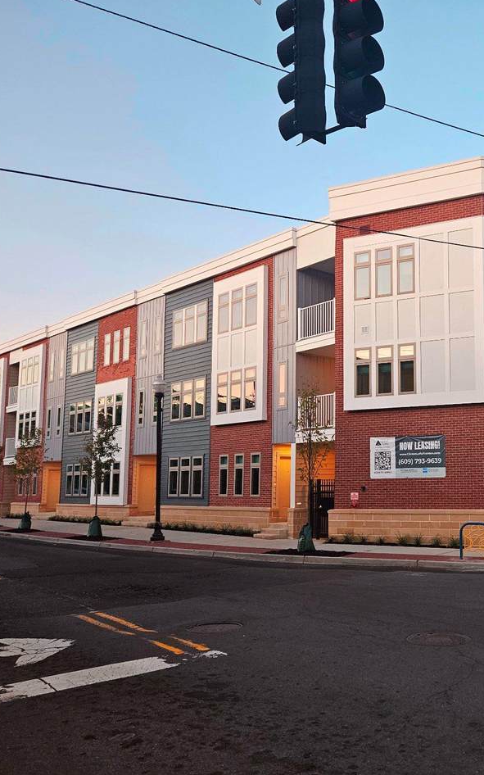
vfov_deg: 58.1
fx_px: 697
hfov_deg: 35.7
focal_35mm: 33
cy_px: 389
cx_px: 446
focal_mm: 5.4
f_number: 1.8
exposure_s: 1/120
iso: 160
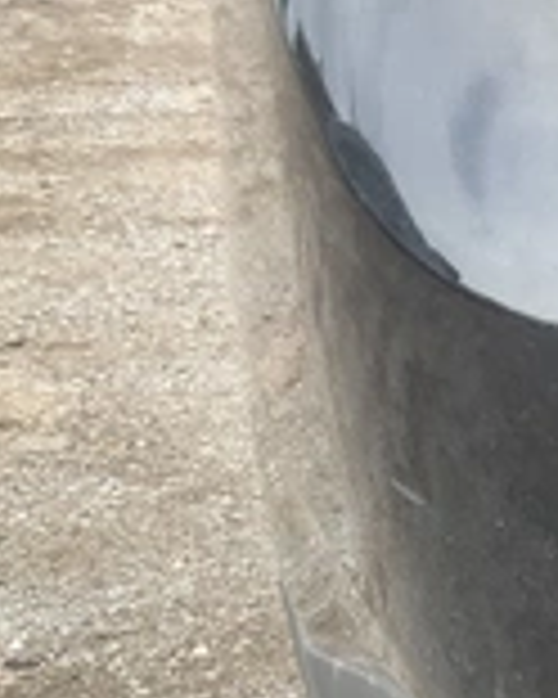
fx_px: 1507
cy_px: 671
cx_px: 774
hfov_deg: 19.0
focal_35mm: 73
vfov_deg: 25.0
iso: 20
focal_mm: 3
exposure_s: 1/193
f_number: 1.8
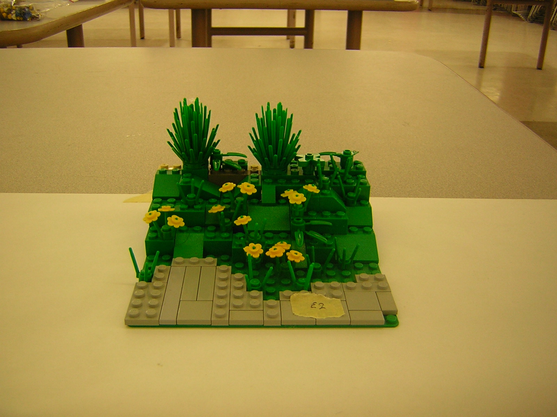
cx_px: 278
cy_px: 208
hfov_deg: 51.4
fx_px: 579
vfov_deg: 39.7
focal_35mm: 36
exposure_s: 1/8.1
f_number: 2.6
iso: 50
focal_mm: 4.7
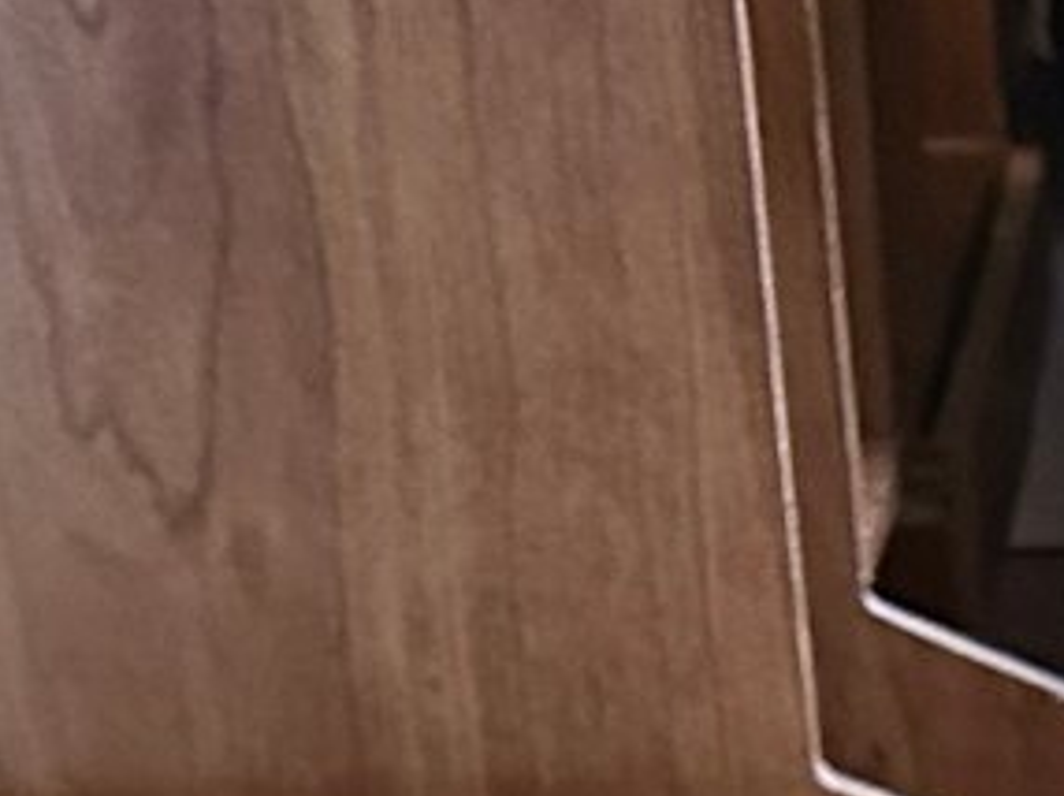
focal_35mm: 182
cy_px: 2414
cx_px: 1652
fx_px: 5589
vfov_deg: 7.2
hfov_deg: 10.5
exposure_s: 1/40
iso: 640
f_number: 1.5
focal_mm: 5.7
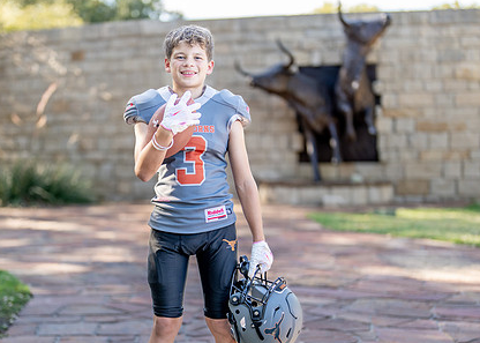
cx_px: 201
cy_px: 231
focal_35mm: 76
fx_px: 1036
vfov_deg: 18.7
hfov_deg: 26.1
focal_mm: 50
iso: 100
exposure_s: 1/1000
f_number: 1.2
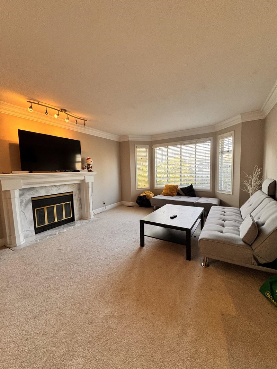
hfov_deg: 85.7
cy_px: 184
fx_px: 149
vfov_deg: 102.1
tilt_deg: -4.4
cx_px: 138
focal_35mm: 14
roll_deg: +1.9
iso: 160
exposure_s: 1/120
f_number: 2.2
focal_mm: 2.22
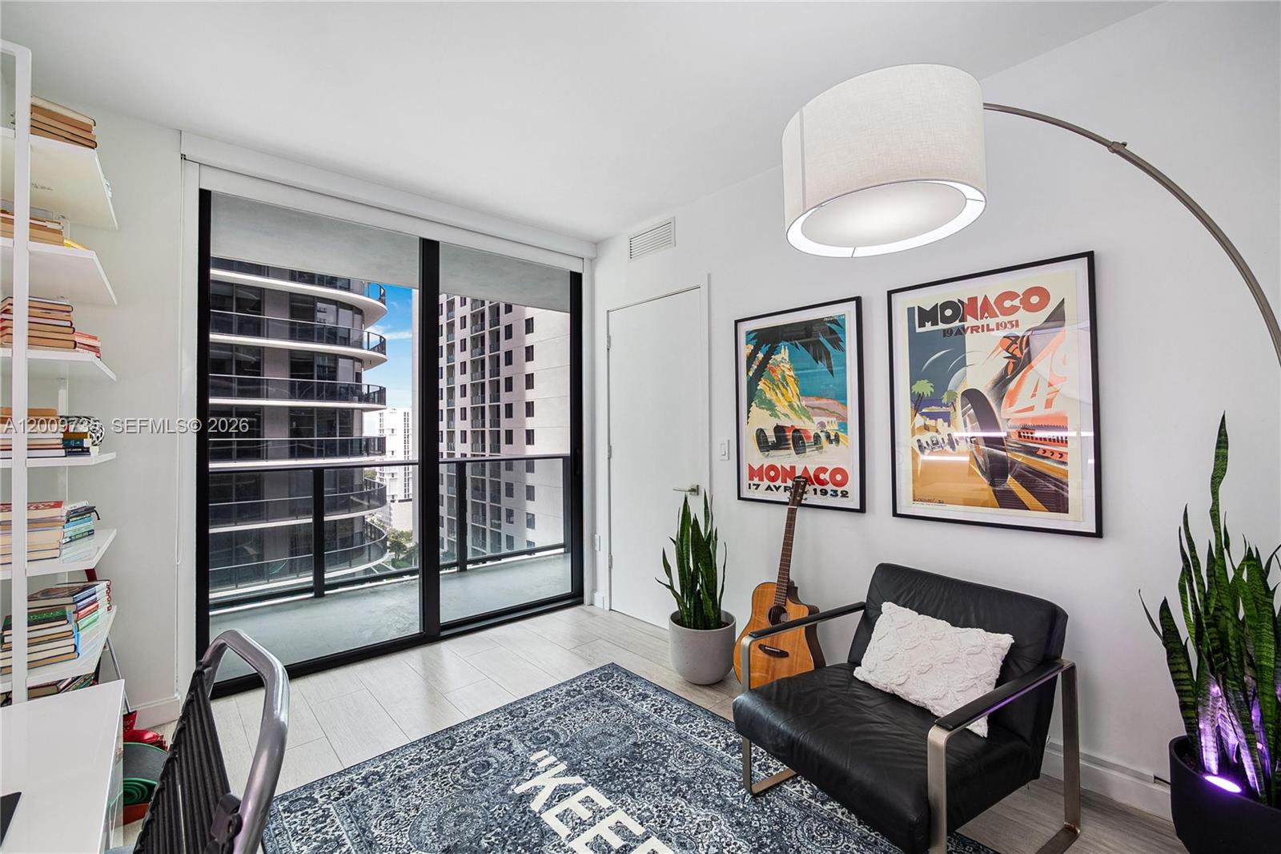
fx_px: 498
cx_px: 640
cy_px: 427
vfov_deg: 81.2
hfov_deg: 104.3
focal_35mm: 14
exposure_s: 1/25
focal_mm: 7
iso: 100
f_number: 5
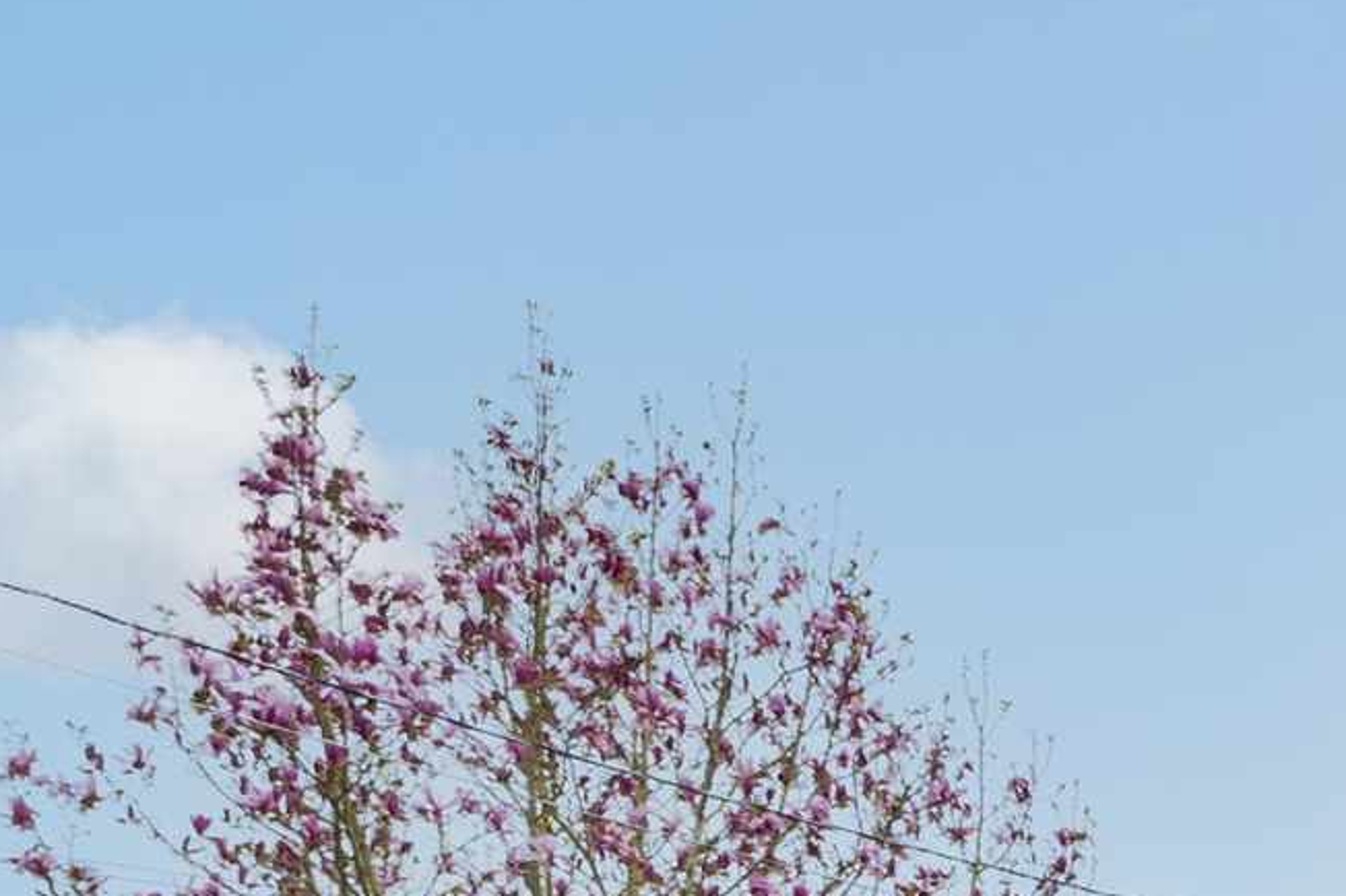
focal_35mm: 66
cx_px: 2832
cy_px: 1636
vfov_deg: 16.9
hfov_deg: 17.9
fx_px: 2466
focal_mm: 14
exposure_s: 1/80
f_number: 8
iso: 50
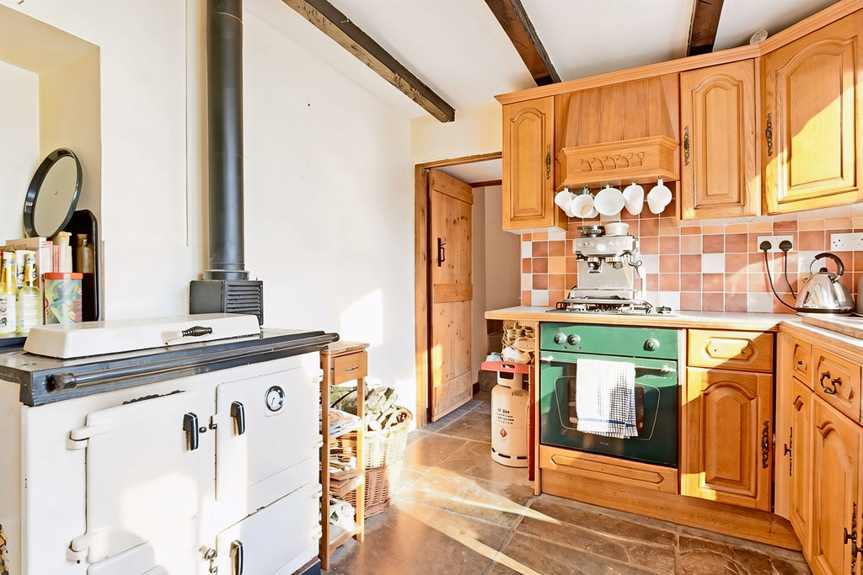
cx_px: 432
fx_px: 456
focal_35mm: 19
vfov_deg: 64.6
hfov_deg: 86.9
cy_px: 288
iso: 250
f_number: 4.5
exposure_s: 1/20
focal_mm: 19
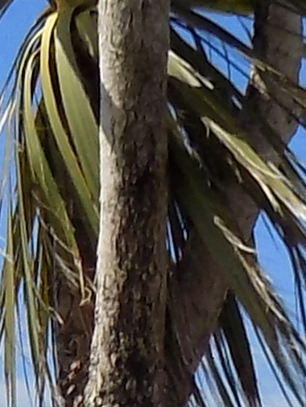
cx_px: -345
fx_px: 2756
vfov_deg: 8.2
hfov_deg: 6.2
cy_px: 660
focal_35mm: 234
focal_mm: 4
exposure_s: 1/160
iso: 80
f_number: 9.9
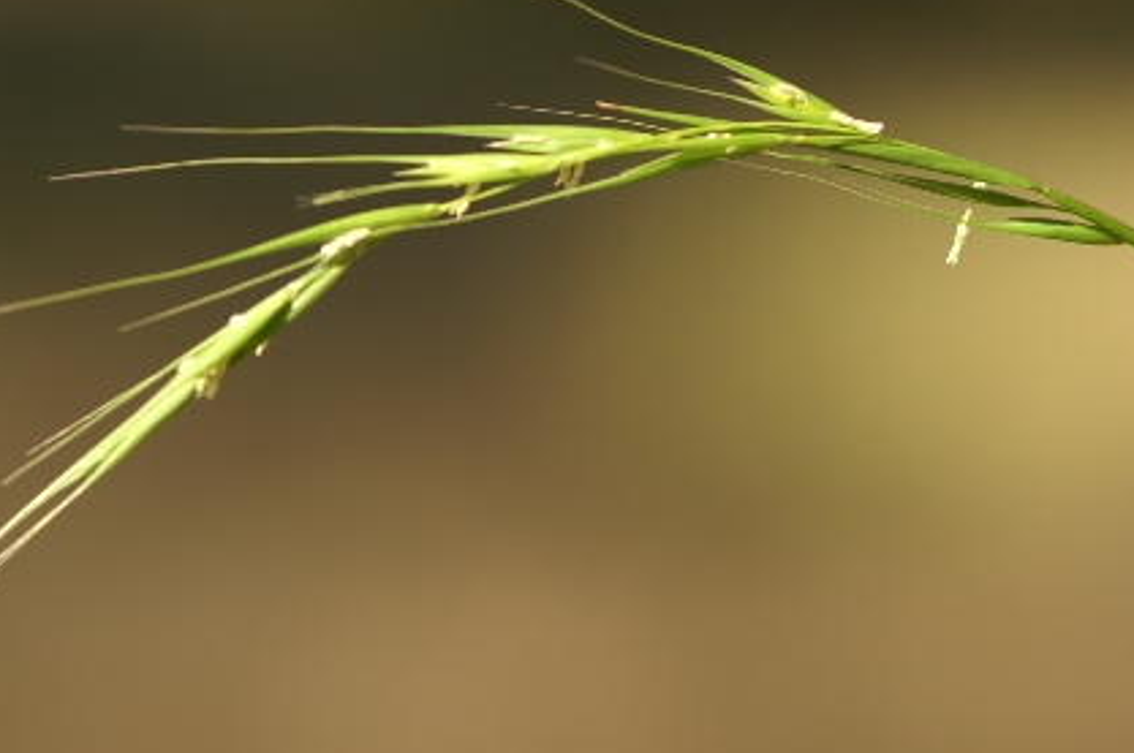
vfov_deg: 6.5
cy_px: 234
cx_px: 393
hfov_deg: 9.8
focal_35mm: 211
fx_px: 6639
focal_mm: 100
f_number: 3.5
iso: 100
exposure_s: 1/640
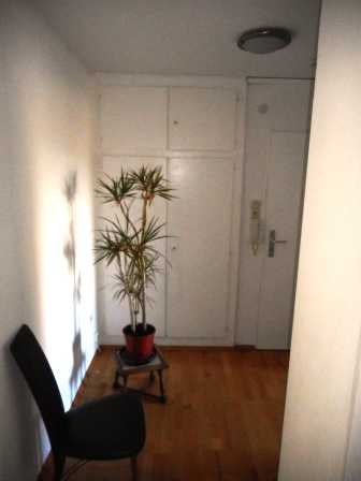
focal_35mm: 25
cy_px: 240
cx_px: 180
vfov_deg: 69.4
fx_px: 348
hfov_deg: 54.9
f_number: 3.7
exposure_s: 1/25
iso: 400
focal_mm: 4.5
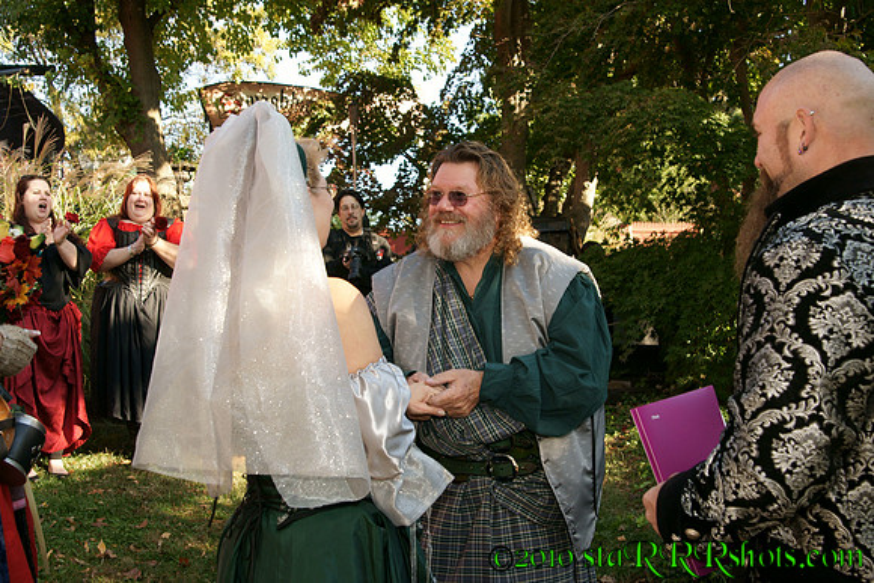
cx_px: 437
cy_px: 292
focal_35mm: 42
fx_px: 1020
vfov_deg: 31.9
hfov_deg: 46.4
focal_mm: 28
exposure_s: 1/160
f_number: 6.3
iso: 400
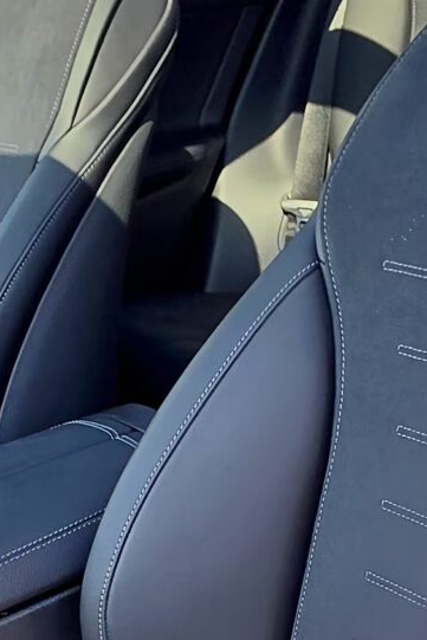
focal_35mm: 64
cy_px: 545
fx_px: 1138
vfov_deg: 30.4
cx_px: 97
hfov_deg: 21.0
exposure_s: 1/247
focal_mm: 2.2
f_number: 1.9
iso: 32
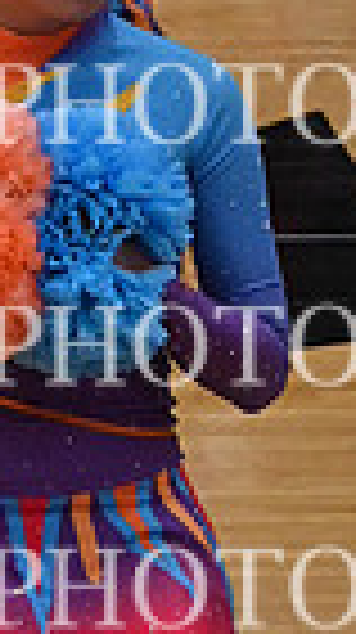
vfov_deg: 2.1
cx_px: -47
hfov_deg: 1.2
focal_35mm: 1032
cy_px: 225
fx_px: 17371
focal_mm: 160
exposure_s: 1/500
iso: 5000
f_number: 4
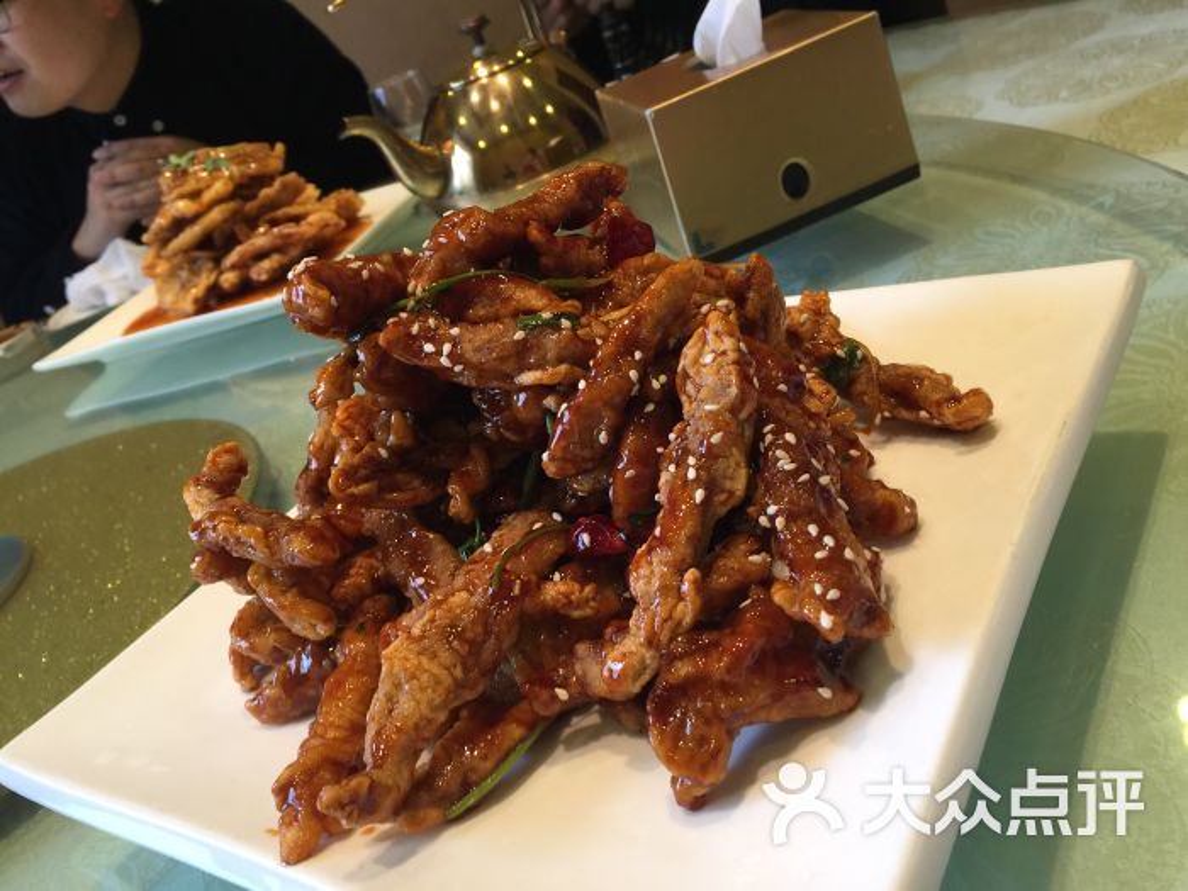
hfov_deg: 61.7
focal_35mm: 29
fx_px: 995
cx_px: 594
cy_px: 446
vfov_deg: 48.2
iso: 50
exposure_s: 1/33
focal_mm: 4.15
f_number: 2.2
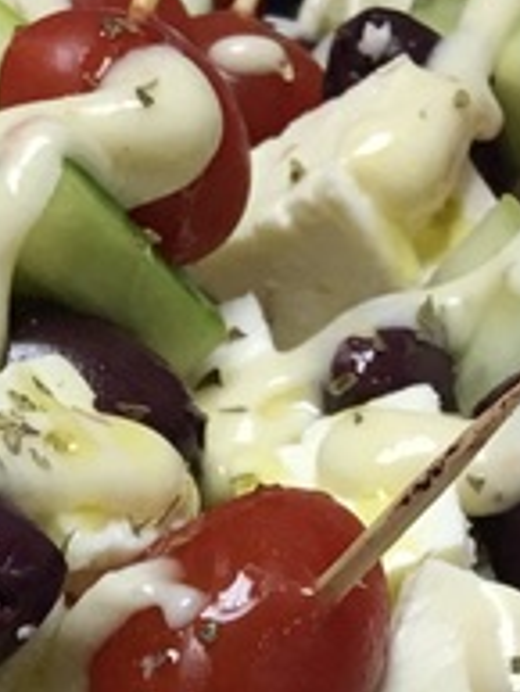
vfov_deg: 11.7
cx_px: -215
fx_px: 3081
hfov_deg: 9.4
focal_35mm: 154
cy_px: 1327
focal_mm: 4.15
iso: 32
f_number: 2.2
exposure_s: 1/30
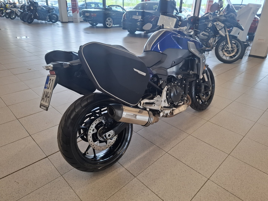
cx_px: 134
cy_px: 100
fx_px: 178
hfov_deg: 73.9
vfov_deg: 58.9
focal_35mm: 23
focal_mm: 5.54
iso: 64
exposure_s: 1/100
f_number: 1.8
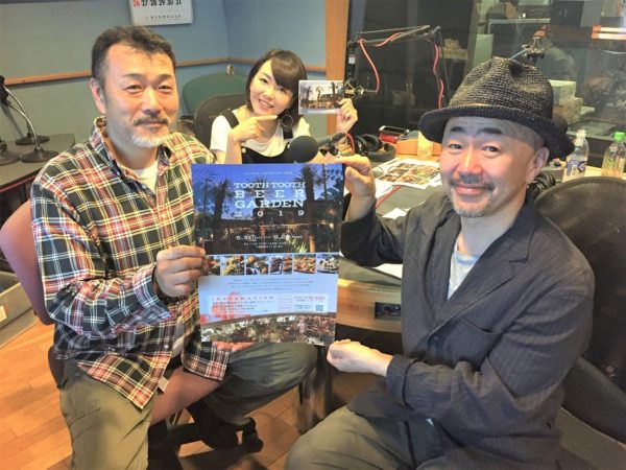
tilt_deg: -24.7
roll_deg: +1.9
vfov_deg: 48.2
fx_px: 524
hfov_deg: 61.7
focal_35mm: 29
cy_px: 235
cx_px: 313
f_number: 2.2
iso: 250
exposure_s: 1/20
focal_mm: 4.15
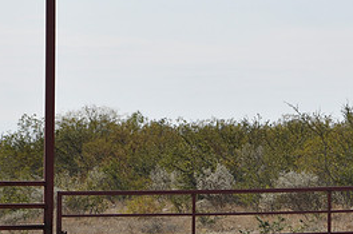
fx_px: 2584
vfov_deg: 5.2
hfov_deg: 7.8
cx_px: 294
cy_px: 110
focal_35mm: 264
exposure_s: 1/200
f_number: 9
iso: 200
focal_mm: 80
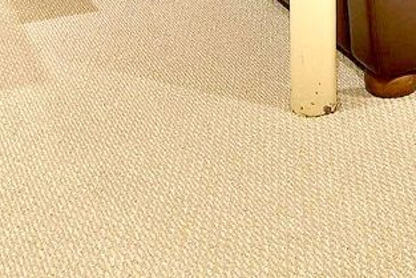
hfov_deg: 22.0
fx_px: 1032
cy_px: -352
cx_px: 410
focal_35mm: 89
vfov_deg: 12.6
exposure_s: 1.3
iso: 200
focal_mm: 11.5
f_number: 8
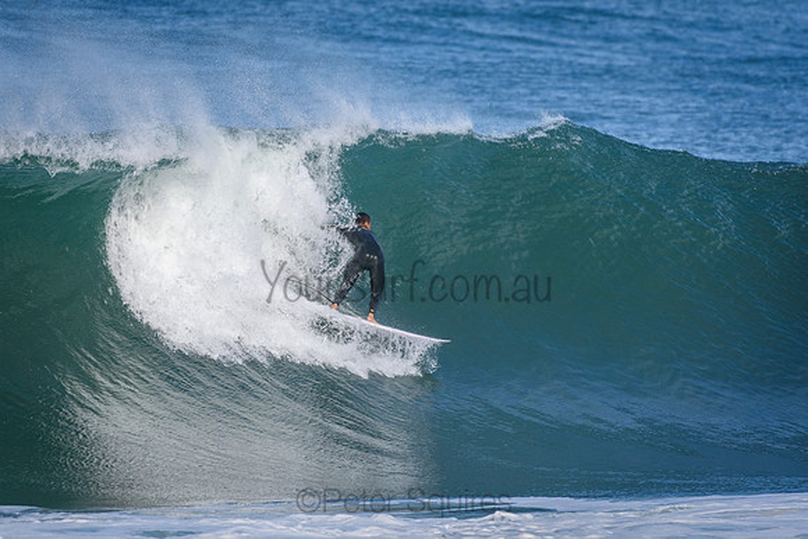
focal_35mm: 750
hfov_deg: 2.7
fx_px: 16836
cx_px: 404
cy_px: 270
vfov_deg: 1.8
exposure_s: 1/2000
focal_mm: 500
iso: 400
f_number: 5.6
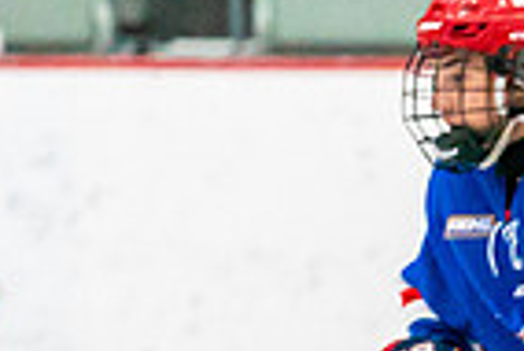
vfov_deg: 1.2
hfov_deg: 1.7
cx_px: 952
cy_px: 617
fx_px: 17164
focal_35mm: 1178
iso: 3200
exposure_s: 1/1250
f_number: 2.8
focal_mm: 200
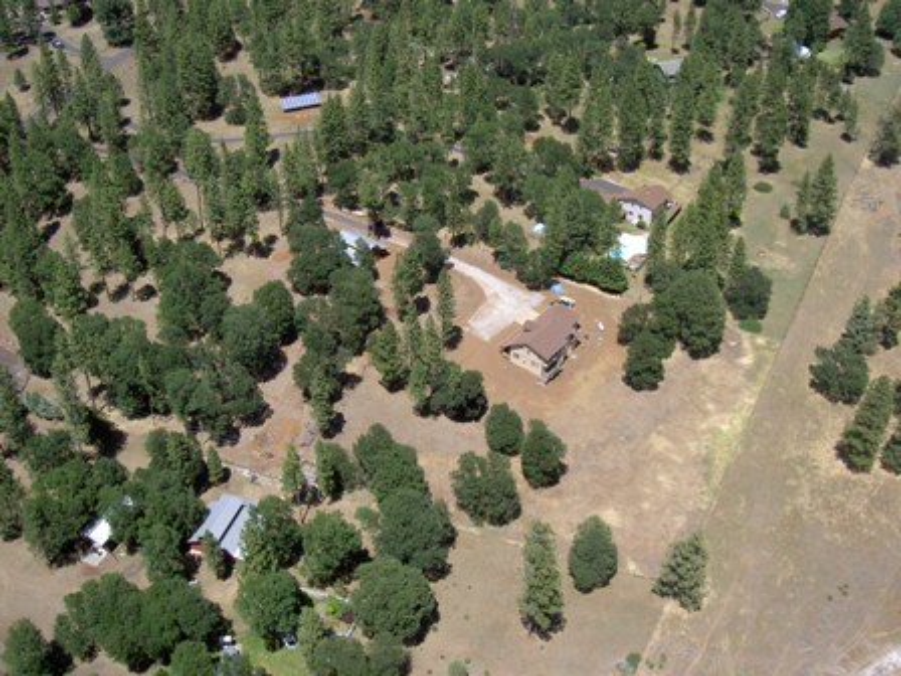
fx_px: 1015
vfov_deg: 36.8
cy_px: 338
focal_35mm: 39
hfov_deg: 47.9
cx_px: 450
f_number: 4.7
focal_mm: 8
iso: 50
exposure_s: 1/320
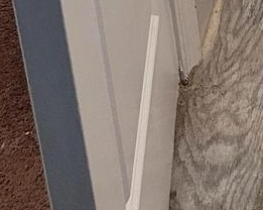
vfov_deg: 8.8
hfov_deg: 11.5
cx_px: 567
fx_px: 1144
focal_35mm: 147
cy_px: -401
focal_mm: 5.4
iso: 250
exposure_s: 1/119
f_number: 1.8
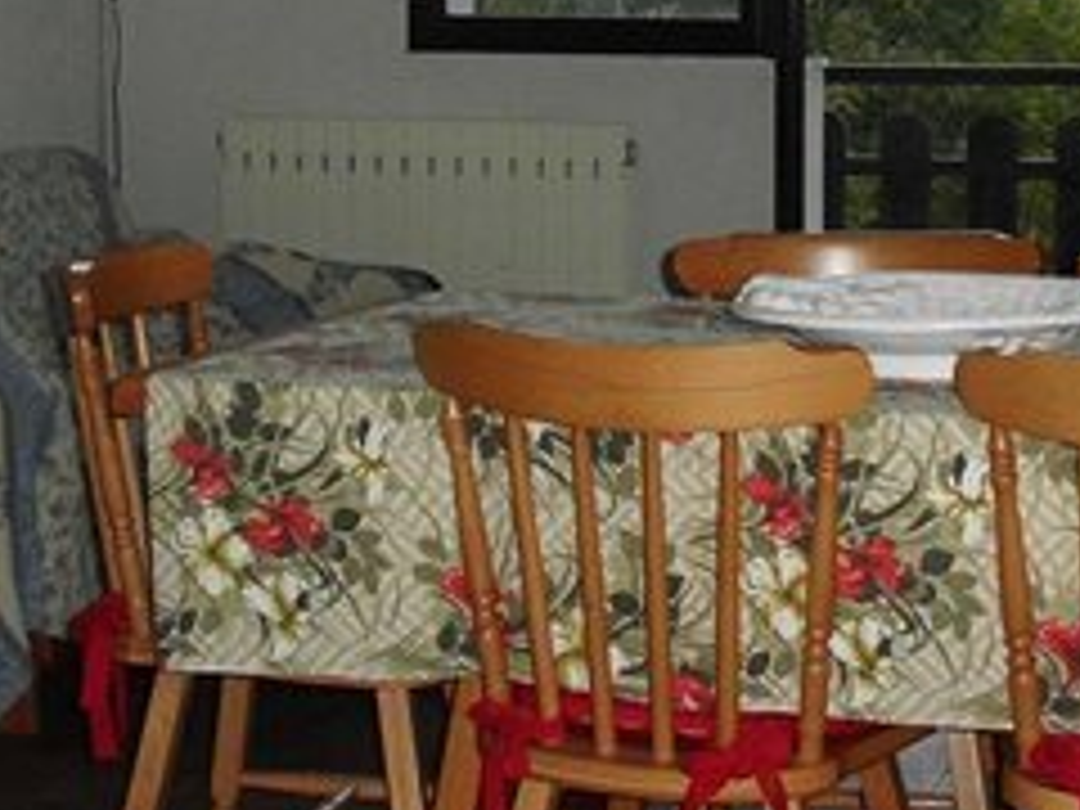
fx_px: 2995
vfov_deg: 14.8
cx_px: 572
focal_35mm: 96
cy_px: -202
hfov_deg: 20.4
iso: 200
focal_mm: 6.3
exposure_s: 1/100
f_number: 2.9
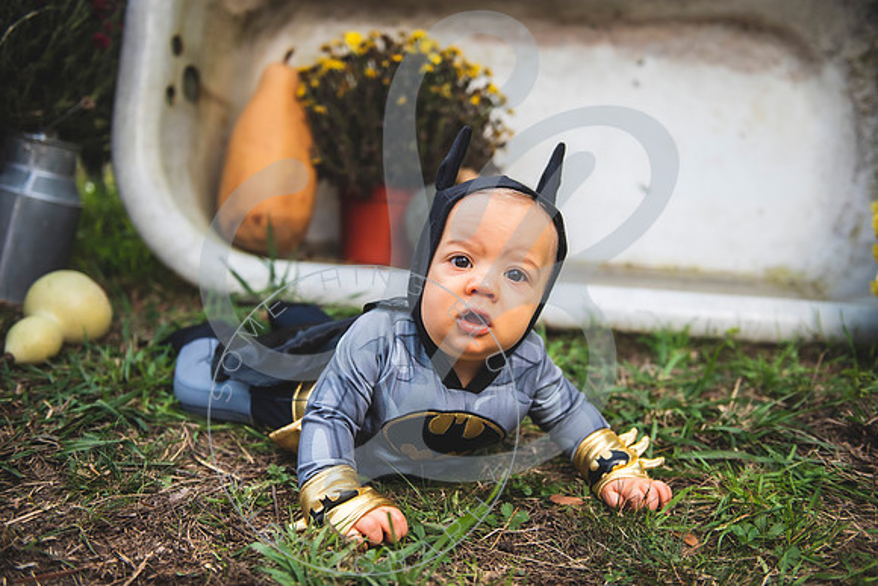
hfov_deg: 53.1
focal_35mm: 36
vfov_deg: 36.9
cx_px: 439
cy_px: 293
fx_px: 878
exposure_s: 1/1250
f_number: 2.8
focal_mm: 36
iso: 320
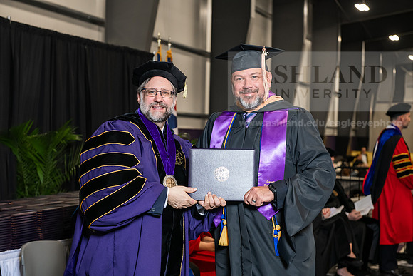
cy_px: 138
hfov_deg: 28.8
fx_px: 803
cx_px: 206
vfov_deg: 19.5
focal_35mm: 70
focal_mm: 70
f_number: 5
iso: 2000
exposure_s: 1/200
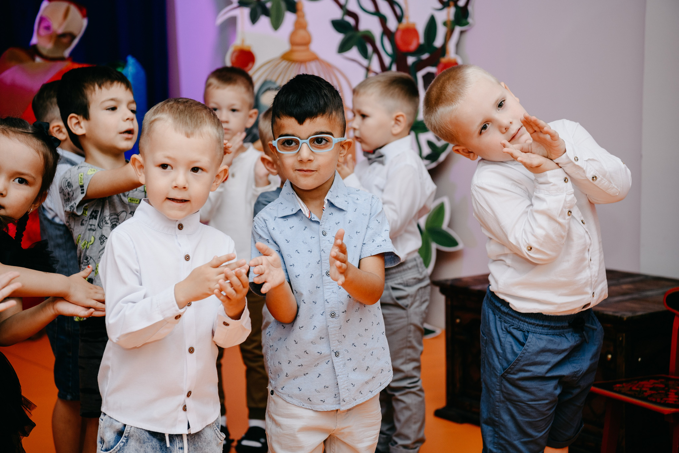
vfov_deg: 20.9
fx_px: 1226
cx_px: 340
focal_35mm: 65
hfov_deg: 31.0
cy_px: 226
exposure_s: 1/160
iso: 250
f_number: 4
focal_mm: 65
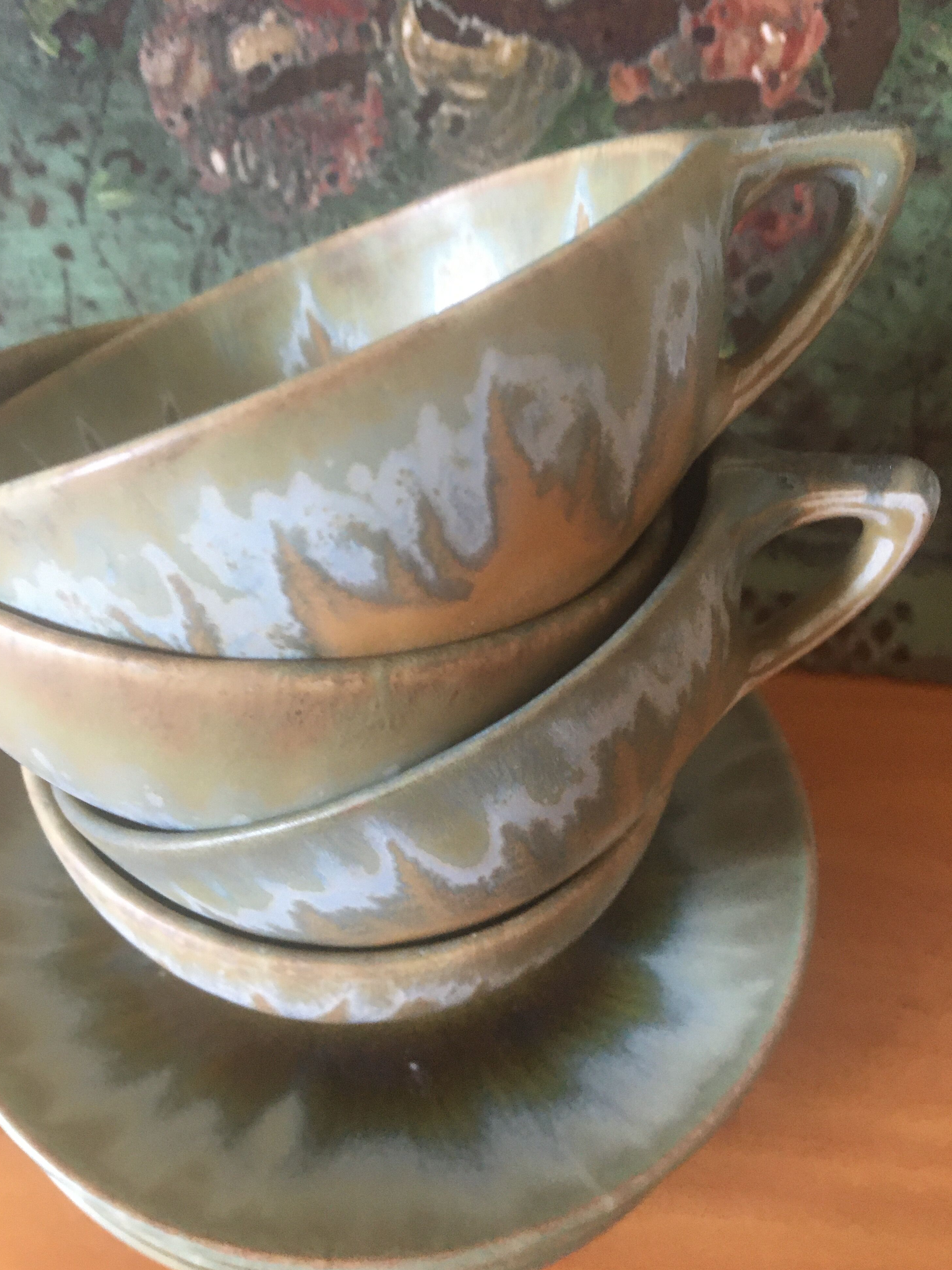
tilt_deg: -51.1
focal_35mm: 30
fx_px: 1100
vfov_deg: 60.0
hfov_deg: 46.8
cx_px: 462
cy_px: 645
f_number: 2.2
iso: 200
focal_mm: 4.15
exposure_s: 1/33
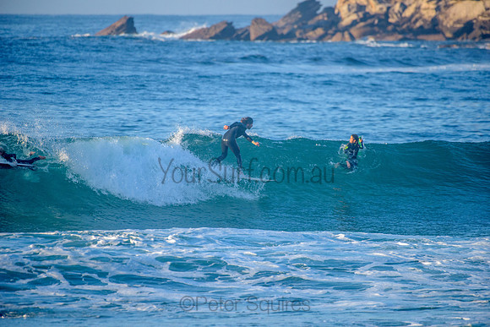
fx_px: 6807
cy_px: 164
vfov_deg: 2.8
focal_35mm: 500
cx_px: 245
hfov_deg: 4.1
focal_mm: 500
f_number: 5.6
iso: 560
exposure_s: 1/2000
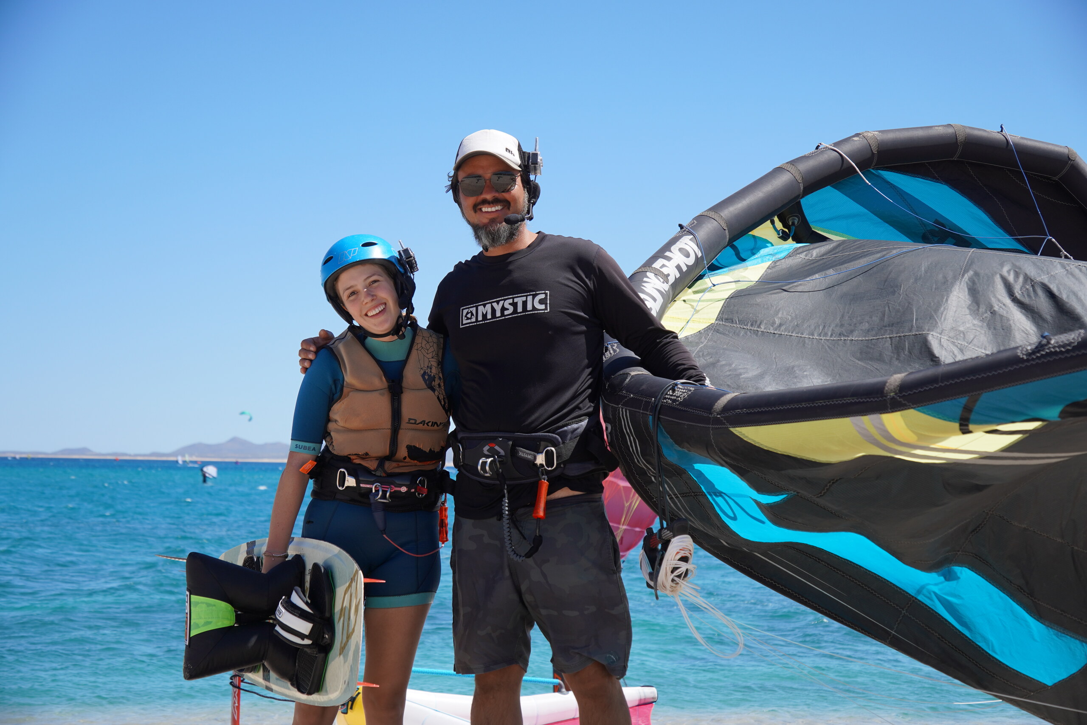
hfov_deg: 29.9
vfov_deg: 20.2
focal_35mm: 68
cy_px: 362
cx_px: 544
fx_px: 2038
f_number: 4.5
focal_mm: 45
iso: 100
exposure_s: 1/640
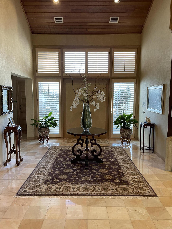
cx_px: 83
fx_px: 179
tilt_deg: -6.6
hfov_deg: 51.3
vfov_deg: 65.3
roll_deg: -0.4
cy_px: 114
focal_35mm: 27
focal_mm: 5.1
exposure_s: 1/60
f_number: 1.6
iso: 125
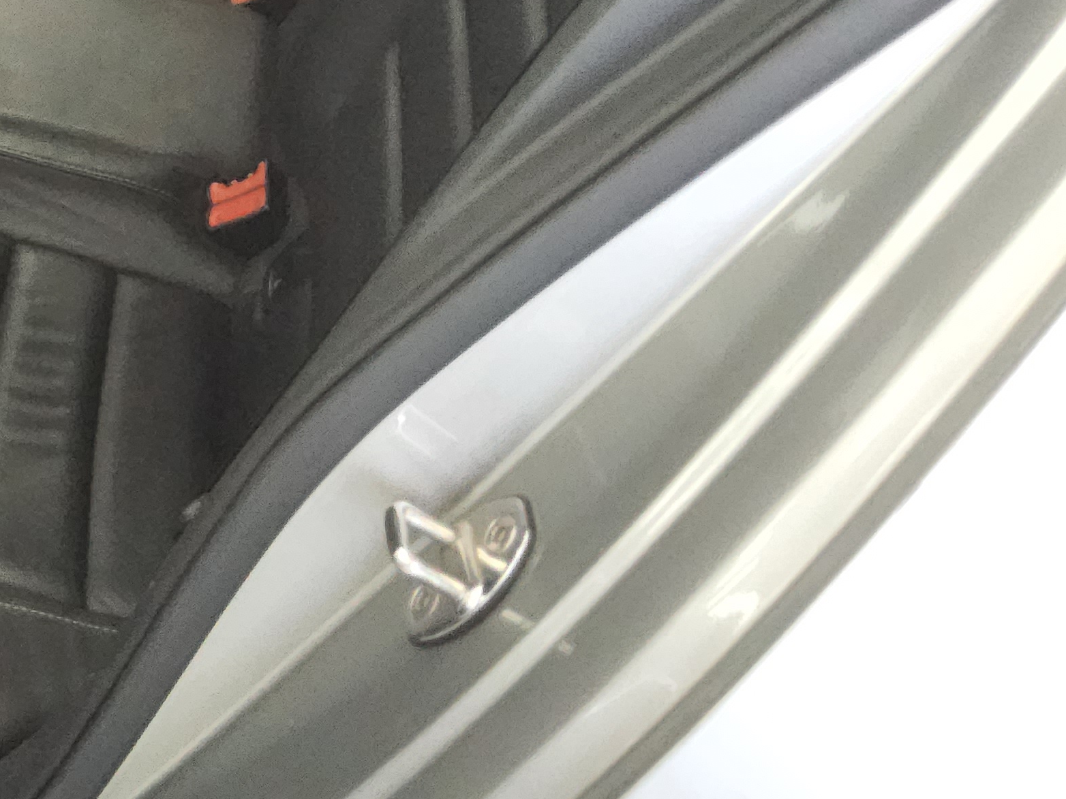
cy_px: 45
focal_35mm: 66
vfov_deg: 21.6
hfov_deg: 25.8
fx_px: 2032
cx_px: -263
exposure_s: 1/120
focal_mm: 3.08
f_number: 2
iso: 320
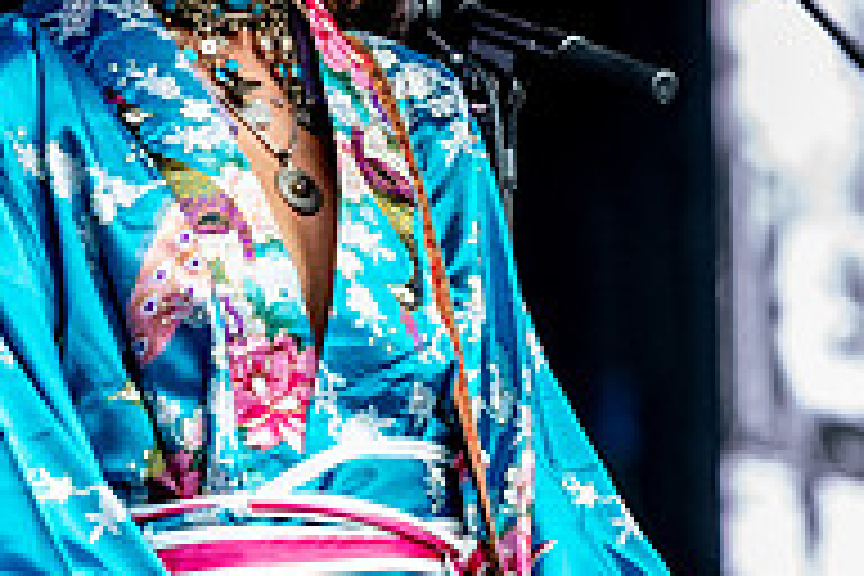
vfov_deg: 2.0
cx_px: 243
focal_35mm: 676
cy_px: 374
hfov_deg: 3.1
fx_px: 16223
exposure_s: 1/500
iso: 1100
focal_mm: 200
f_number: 4
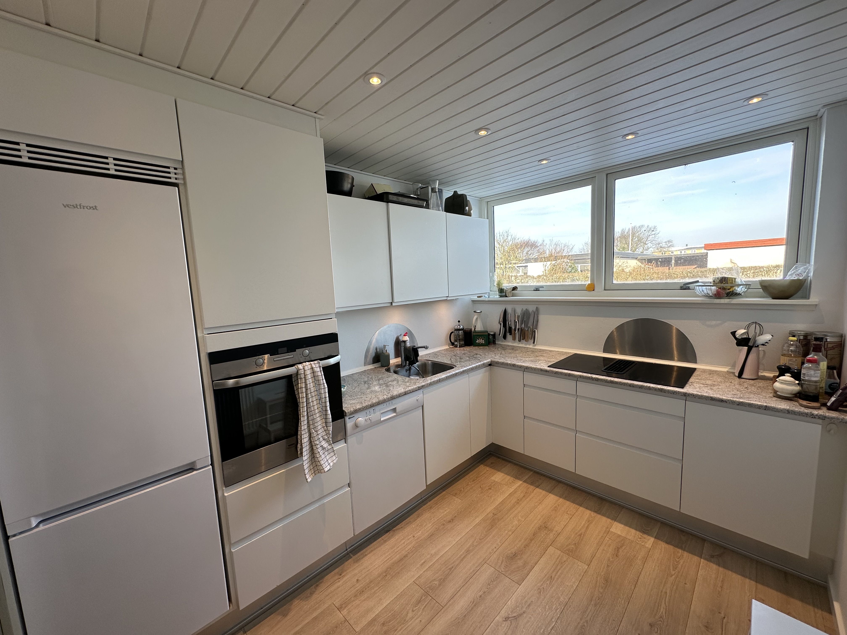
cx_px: 424
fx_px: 343
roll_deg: +2.6
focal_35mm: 14
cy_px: 318
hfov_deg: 102.1
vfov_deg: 85.7
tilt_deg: -5.6
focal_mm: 2.22
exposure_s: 1/107
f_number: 2.2
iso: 40
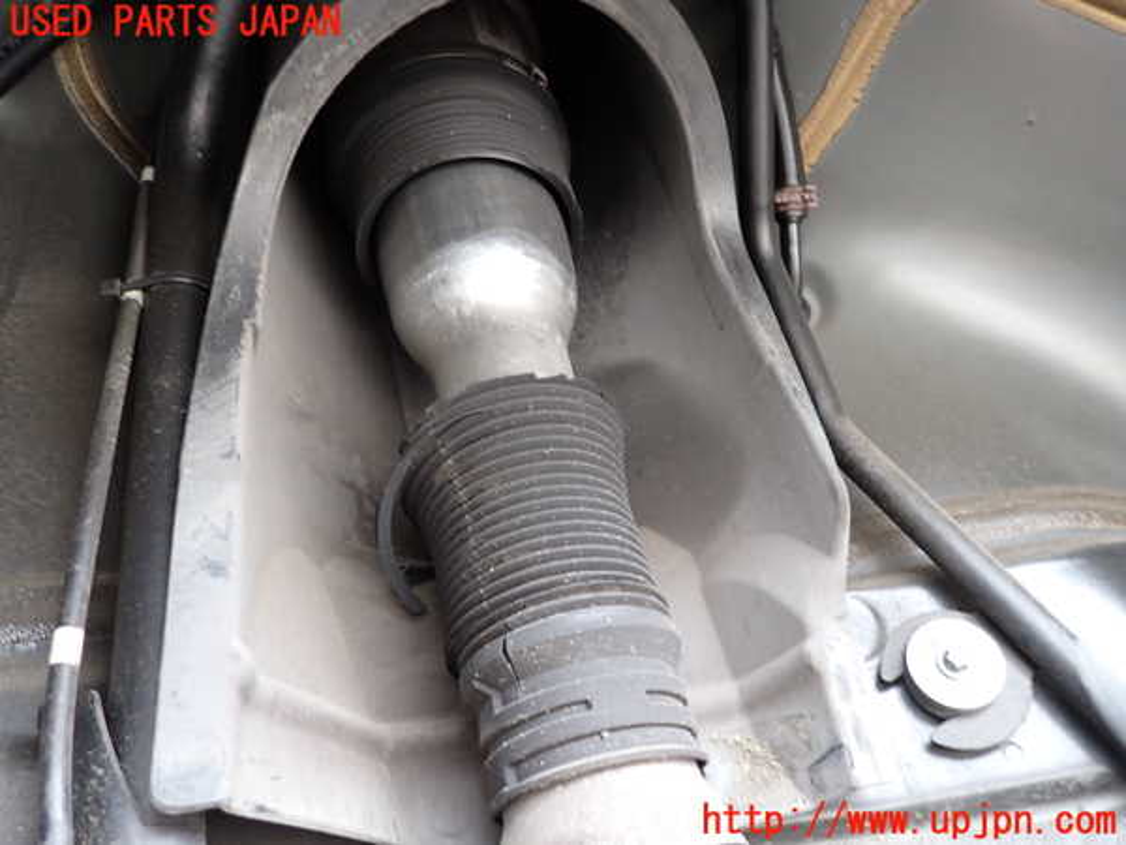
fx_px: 813
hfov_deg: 69.4
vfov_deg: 54.9
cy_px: 422
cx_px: 563
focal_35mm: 25
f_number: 2
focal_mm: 4.5
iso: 200
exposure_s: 1/40
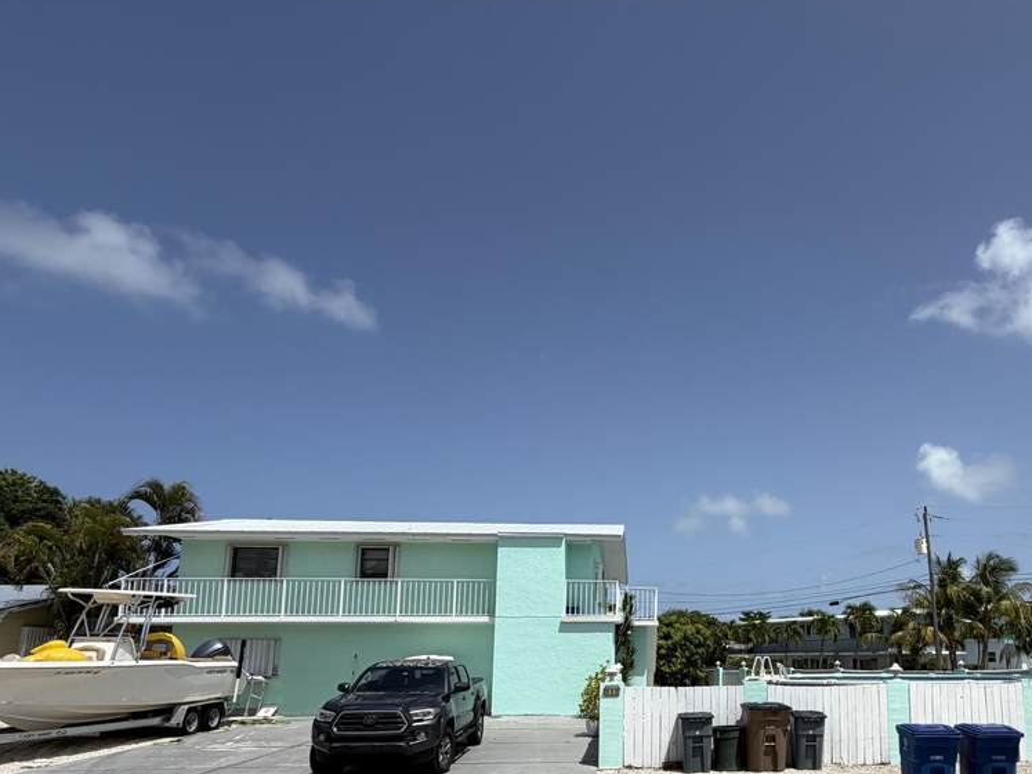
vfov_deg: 54.8
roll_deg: +0.8
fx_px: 715
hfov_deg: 68.5
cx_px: 728
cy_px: 557
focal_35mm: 24
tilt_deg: +9.6
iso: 20
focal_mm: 2.22
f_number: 2.2
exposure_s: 1/1745
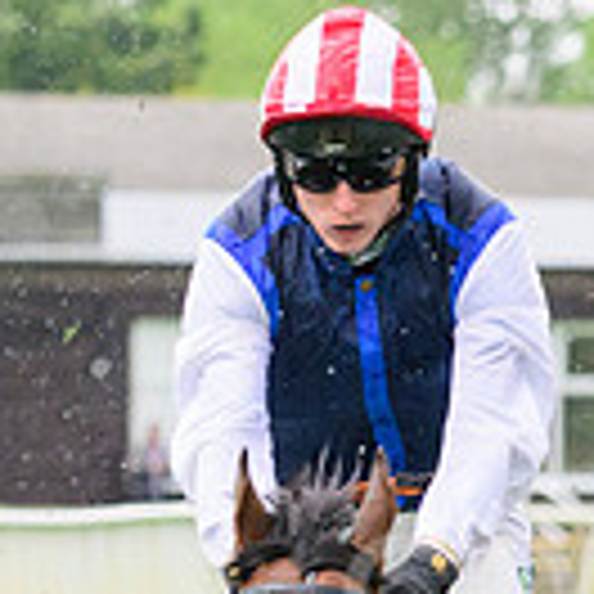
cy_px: 955
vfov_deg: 2.3
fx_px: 14988
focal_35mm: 772
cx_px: 712
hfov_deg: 2.3
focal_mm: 165
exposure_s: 1/1250
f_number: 5.6
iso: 2000
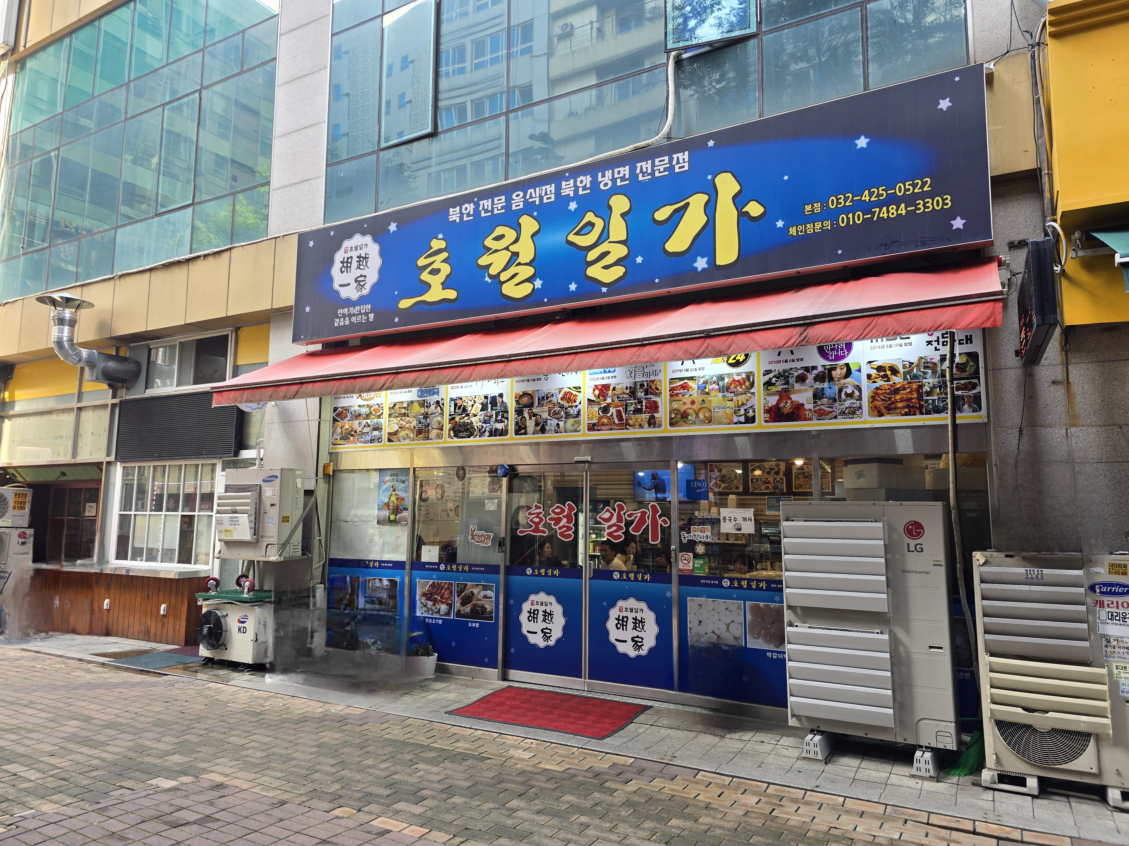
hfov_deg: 73.9
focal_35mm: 23
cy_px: 423
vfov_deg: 58.9
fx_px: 750
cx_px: 564
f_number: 1.7
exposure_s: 1/120
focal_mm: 6.3
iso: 50
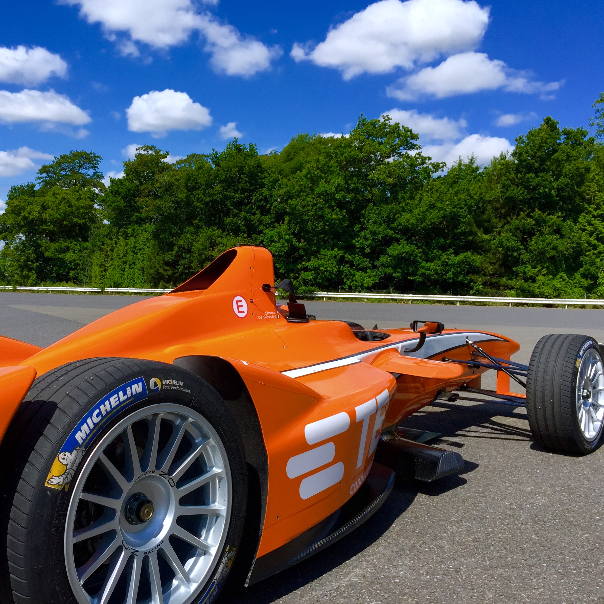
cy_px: 307
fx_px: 691
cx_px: 217
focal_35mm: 35
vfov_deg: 47.2
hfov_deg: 46.7
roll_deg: -3.0
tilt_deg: -2.3
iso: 32
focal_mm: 4.15
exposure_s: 1/1883
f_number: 2.2
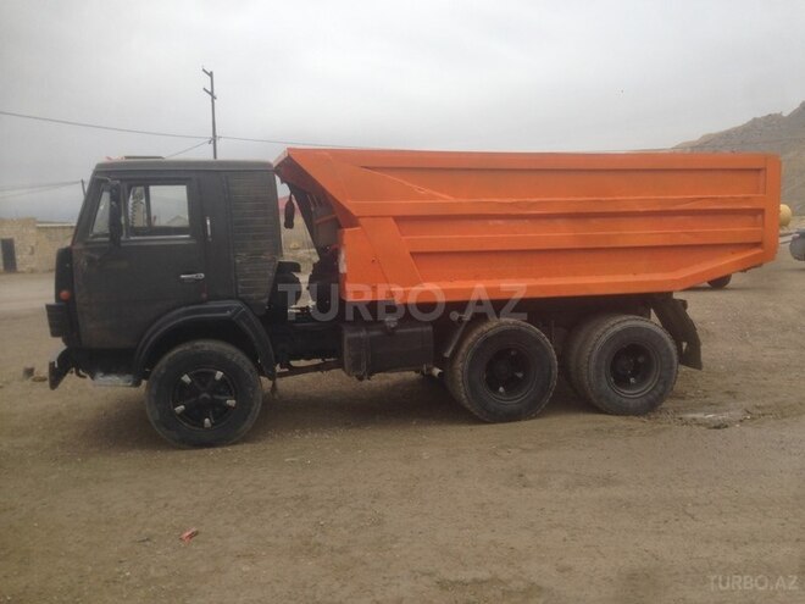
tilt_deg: -5.0
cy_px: 302
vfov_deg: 42.9
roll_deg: +2.1
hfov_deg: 55.4
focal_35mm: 33
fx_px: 767
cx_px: 402
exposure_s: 1/268
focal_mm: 4.12
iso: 50
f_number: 2.4
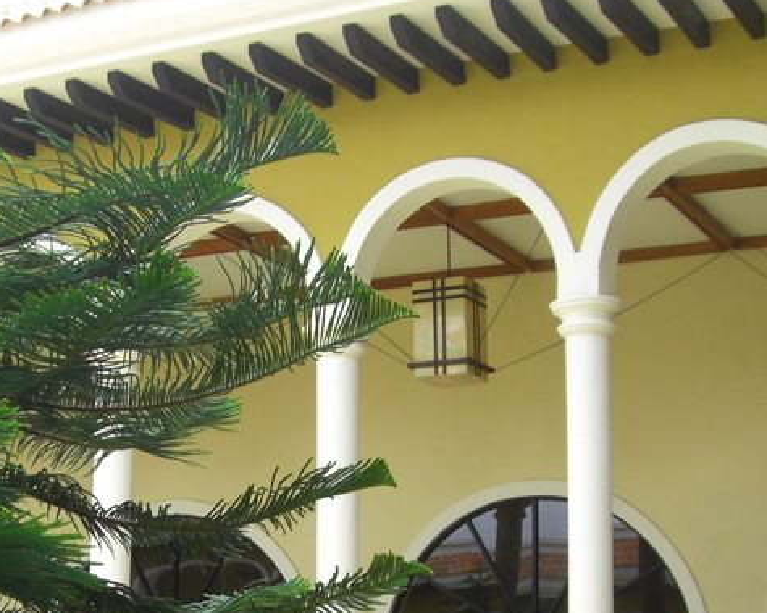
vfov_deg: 19.0
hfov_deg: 23.7
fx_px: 1816
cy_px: 508
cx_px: 252
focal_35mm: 80
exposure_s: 1/200
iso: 64
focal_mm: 6.2
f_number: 2.7
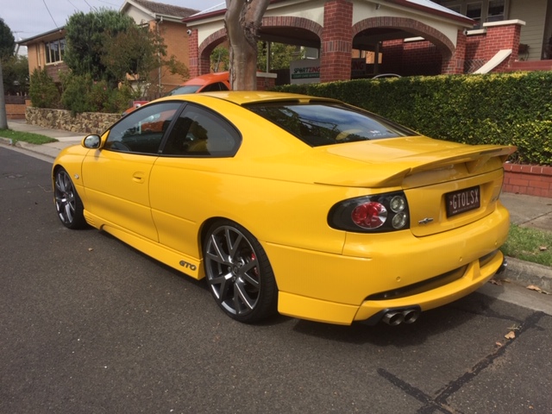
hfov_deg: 61.7
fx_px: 462
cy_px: 207
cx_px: 276
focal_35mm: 29
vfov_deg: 48.2
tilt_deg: -13.2
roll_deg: -1.5
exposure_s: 1/1980
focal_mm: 4.15
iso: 32
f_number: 2.2
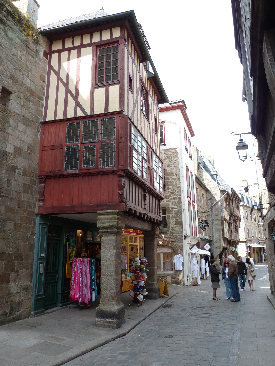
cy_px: 183
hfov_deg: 54.9
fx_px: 265
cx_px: 138
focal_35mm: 25
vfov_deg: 69.4
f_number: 4
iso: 80
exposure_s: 1/100
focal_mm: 4.1
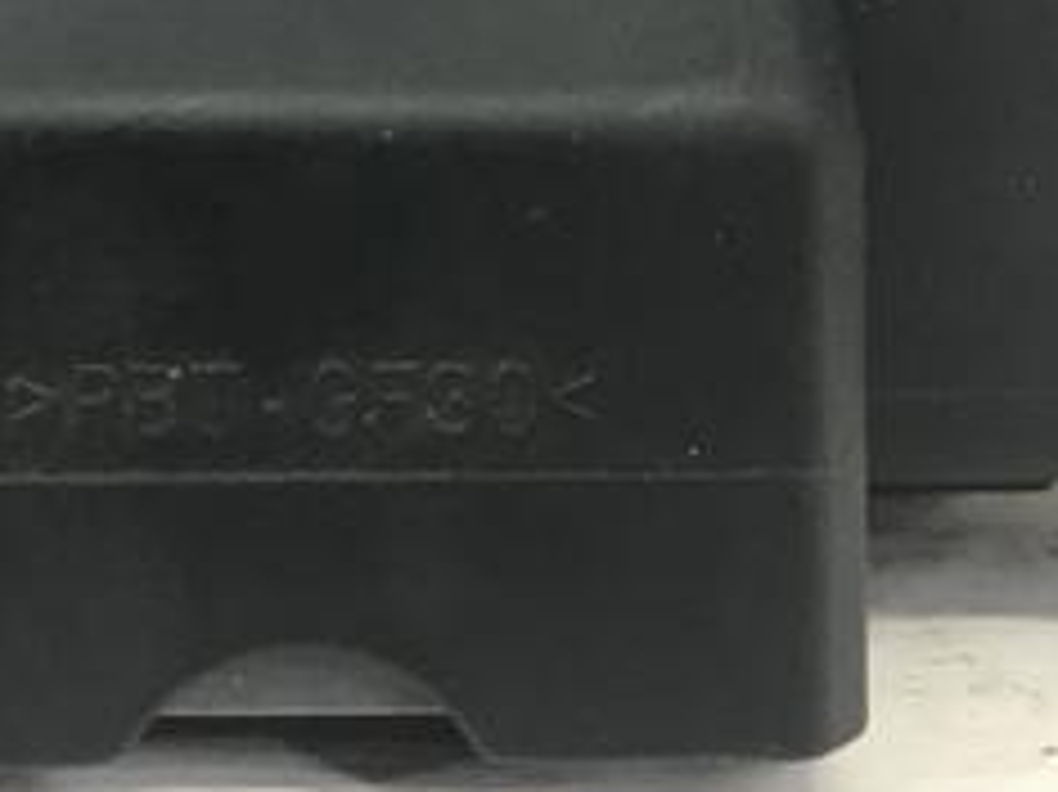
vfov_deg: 17.5
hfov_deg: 24.3
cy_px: -230
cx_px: 212
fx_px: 2413
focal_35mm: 79
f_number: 2.2
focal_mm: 4.15
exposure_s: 1/33
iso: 40
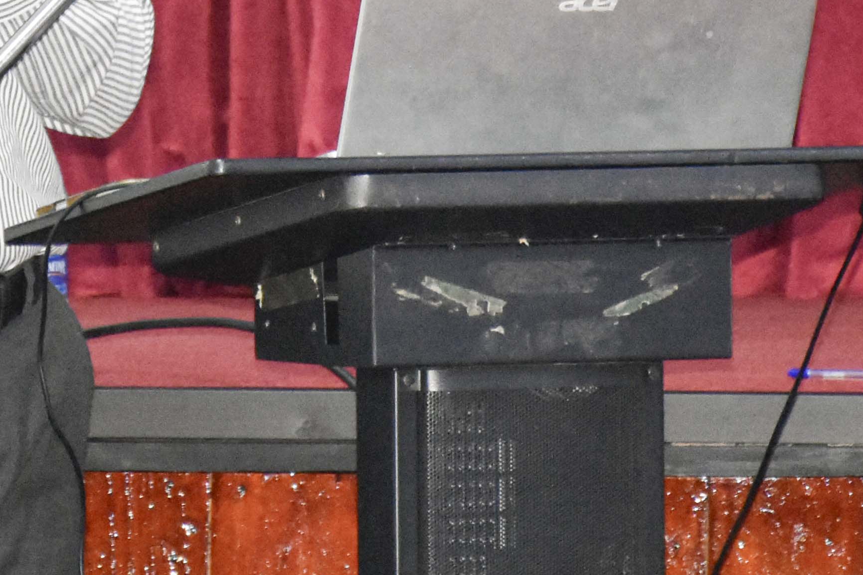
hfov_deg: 3.4
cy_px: -219
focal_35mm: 603
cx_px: 12
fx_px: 14454
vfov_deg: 2.3
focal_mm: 116
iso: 4500
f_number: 5.6
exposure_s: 1/60
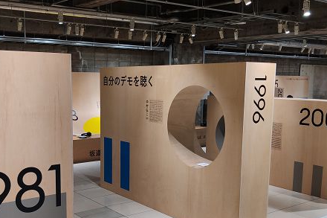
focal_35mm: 46
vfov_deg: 29.1
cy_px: 140
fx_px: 418
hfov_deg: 42.6
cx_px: 138
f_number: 1.75
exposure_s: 1/120
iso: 580
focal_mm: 4.75
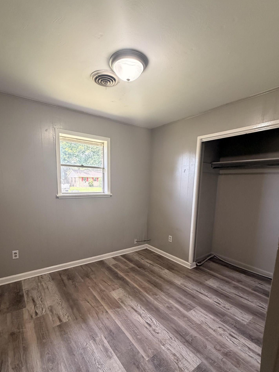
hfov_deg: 74.7
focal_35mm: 17
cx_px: 132
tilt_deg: -9.8
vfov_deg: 90.4
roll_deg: -1.5
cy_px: 214
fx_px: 183
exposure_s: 1/121
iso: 320
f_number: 2.2
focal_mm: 2.22
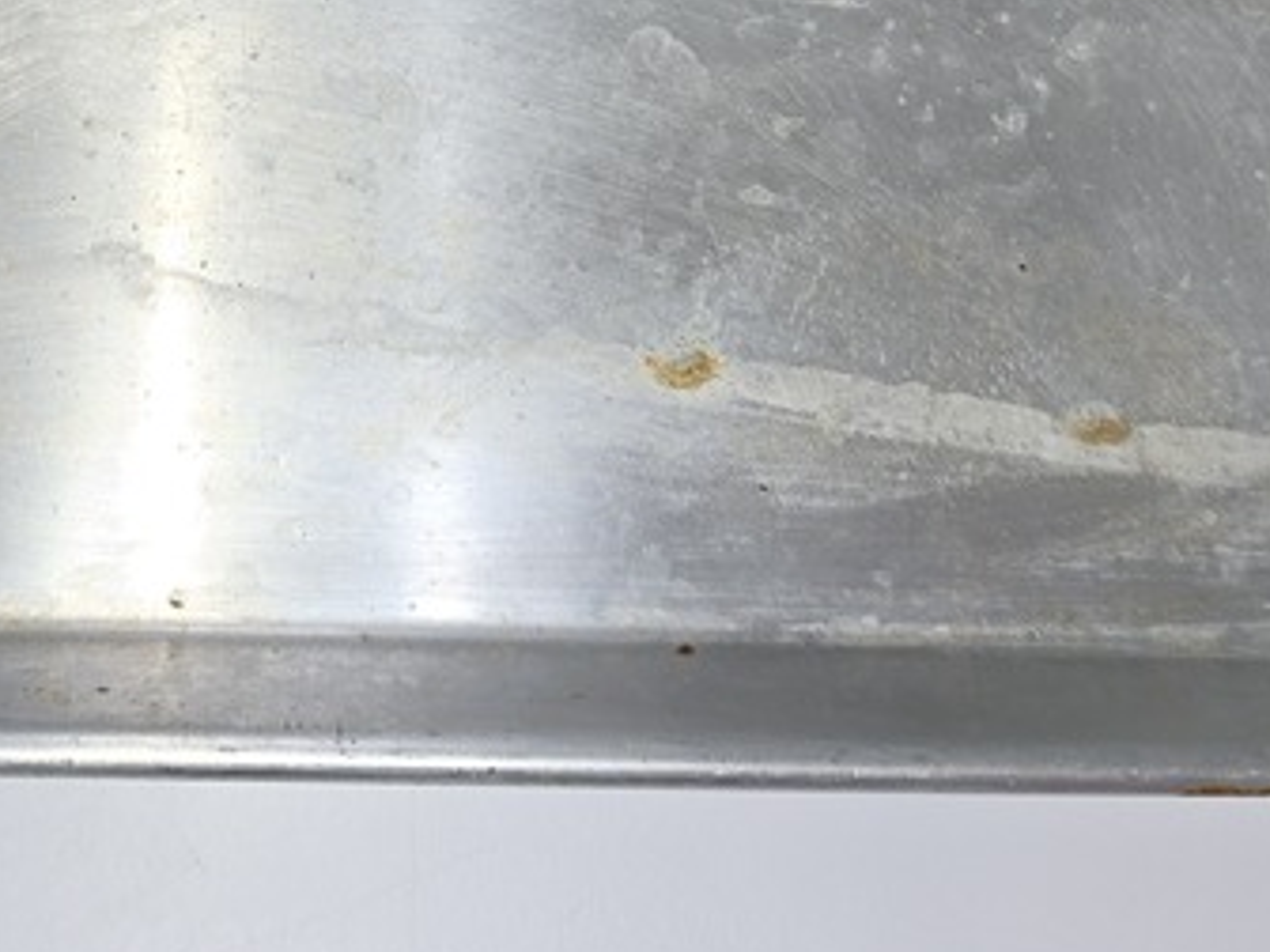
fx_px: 2568
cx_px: 200
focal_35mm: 70
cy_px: -446
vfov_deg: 18.7
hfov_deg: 27.1
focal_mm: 6.5
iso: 50
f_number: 1.4
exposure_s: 1/60
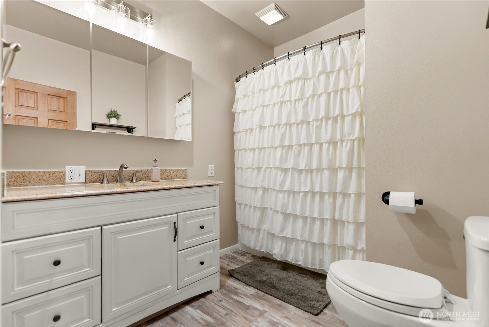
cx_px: 244
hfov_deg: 95.3
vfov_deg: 72.5
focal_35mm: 16
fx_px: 223
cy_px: 164
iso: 125
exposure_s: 1/6
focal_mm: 16.4
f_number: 2.8
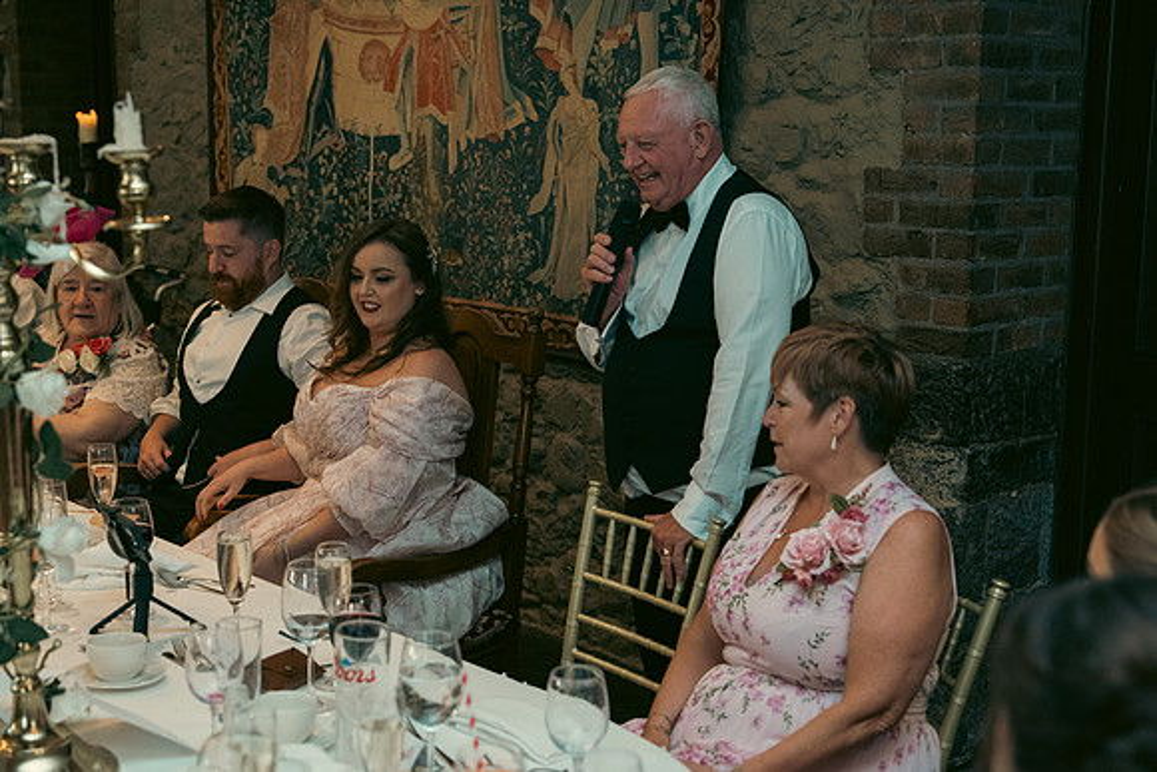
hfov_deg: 36.9
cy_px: 386
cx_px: 578
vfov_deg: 25.1
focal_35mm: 54
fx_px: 1736
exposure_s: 1/160
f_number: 3.5
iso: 2500
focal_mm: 54
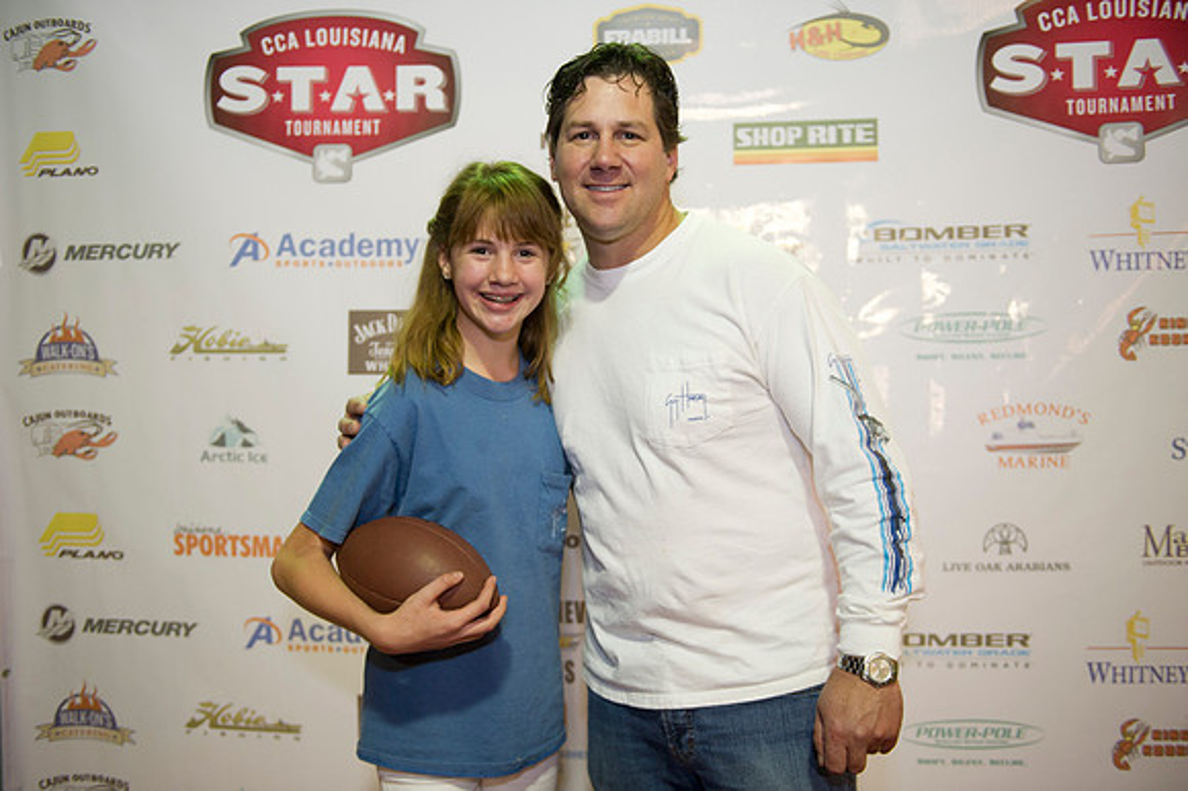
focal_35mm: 35
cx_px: 594
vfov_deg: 37.8
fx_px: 1154
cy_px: 396
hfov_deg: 54.5
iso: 1250
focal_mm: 35
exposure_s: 1/60
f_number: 2.8
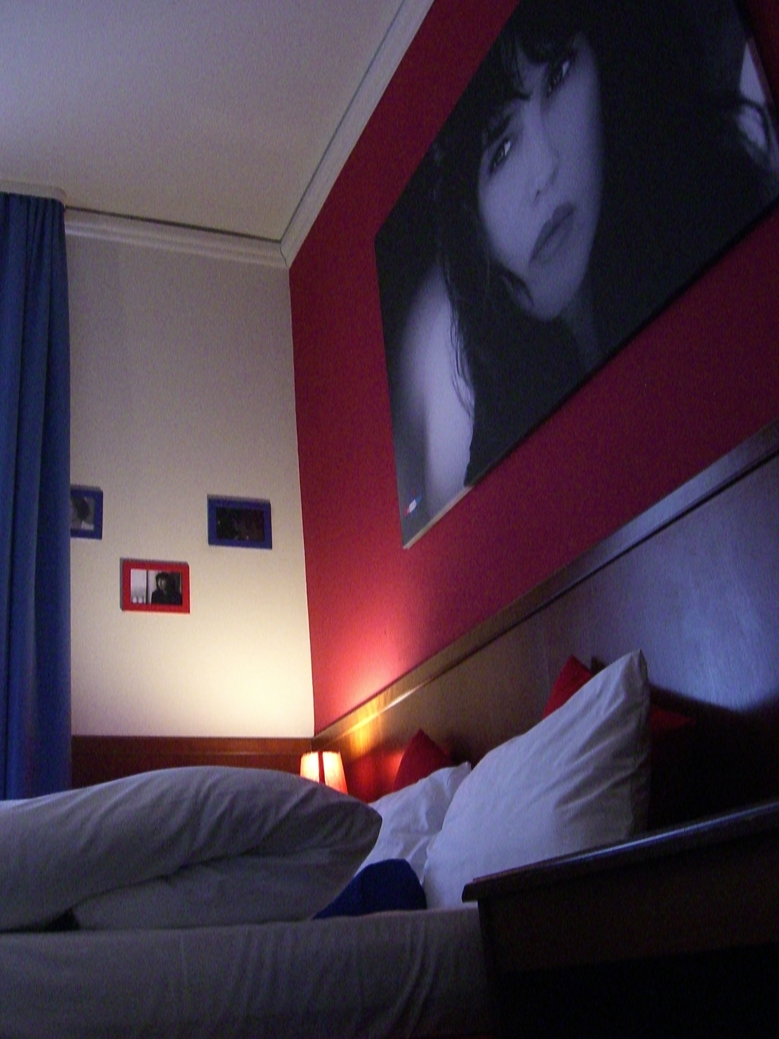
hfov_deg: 37.7
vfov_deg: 49.0
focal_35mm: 38
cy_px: 520
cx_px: 390
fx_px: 1140
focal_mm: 7.9
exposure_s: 1/30
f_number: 2.8
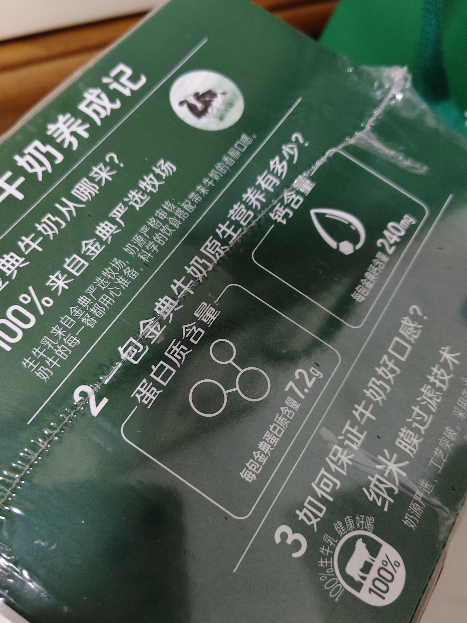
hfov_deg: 49.7
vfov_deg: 63.4
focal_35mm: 28
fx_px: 504
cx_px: 227
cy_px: 314
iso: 910
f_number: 1.88
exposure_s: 1/50
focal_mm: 5.56
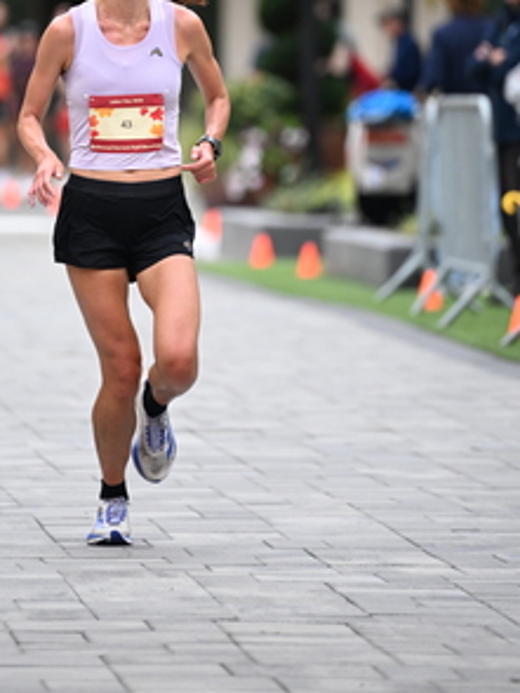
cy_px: 96
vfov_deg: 5.5
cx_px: 161
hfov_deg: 4.1
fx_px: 7196
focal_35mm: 359
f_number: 2.8
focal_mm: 200
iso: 1600
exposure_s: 1/1000
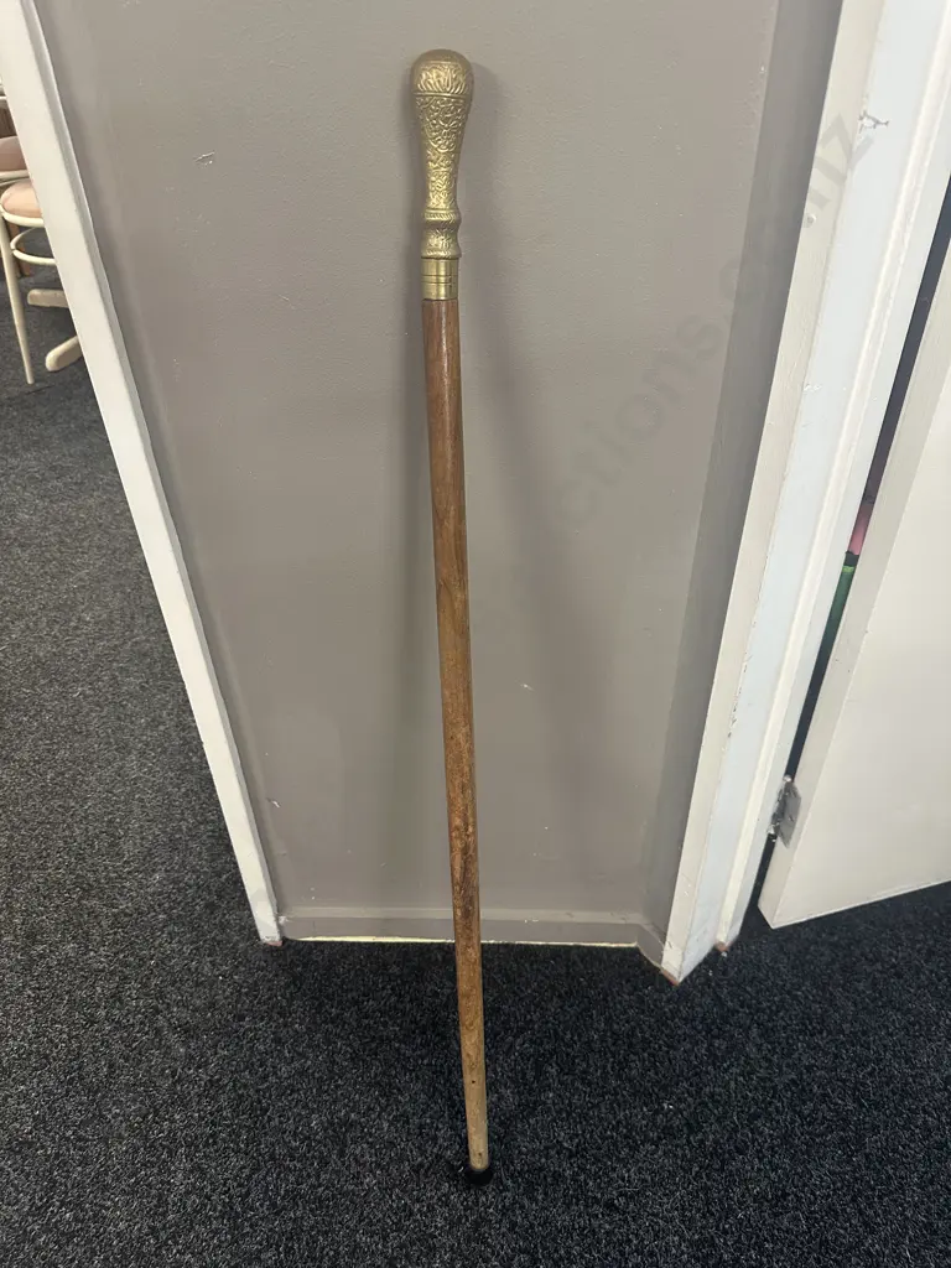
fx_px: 879
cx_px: 476
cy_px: 634
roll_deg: +1.8
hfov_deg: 56.8
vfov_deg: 71.6
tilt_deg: -37.9
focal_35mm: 24
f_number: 1.78
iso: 250
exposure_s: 1/50
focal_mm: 6.86
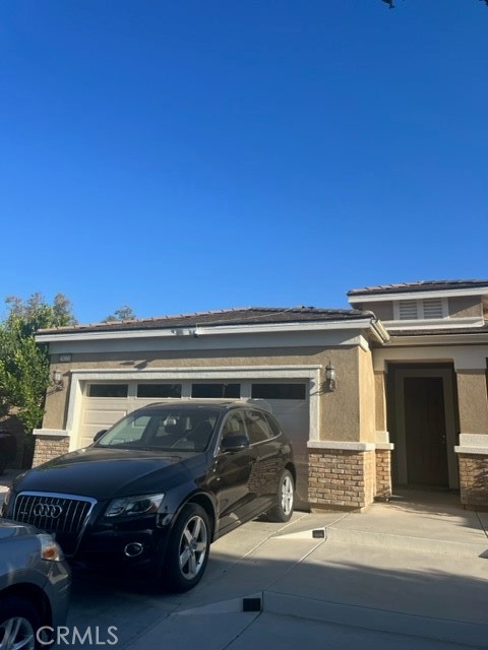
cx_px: 244
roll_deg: -2.1
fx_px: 489
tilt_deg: +12.6
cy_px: 325
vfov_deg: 67.3
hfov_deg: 53.1
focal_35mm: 26
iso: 50
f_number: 1.6
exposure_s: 1/2309
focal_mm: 5.1
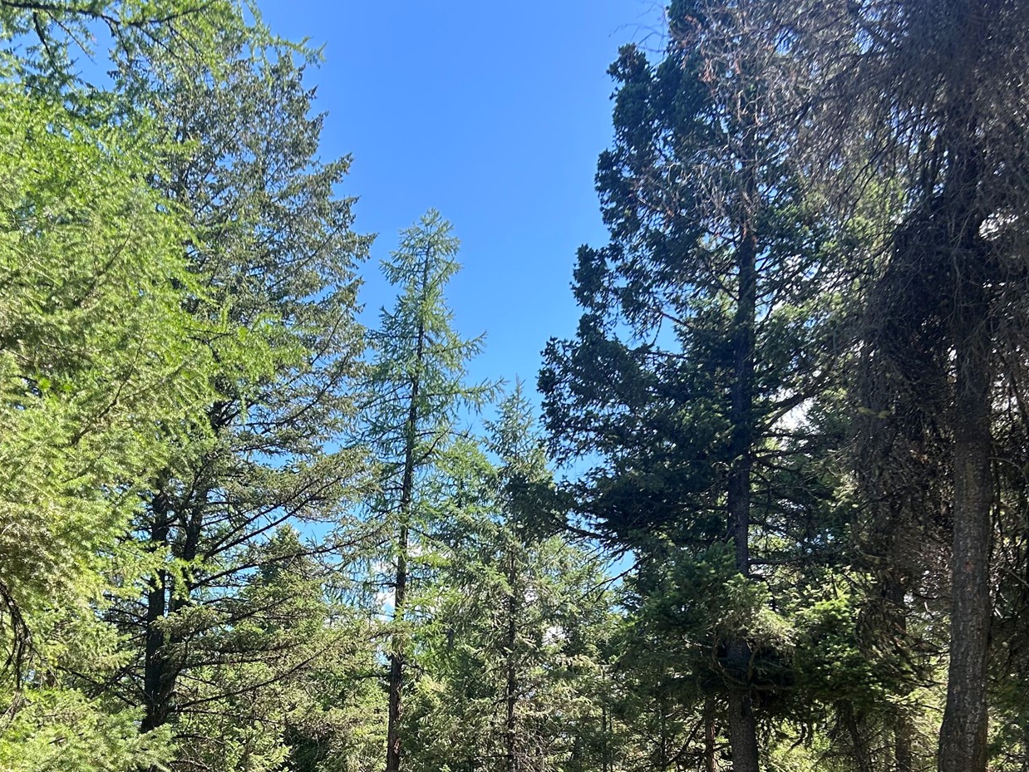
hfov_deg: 43.7
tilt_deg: +17.0
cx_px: 419
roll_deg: -2.0
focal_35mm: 43
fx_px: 1278
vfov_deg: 32.8
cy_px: 598
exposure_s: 1/646
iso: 50
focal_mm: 5.7
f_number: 1.5
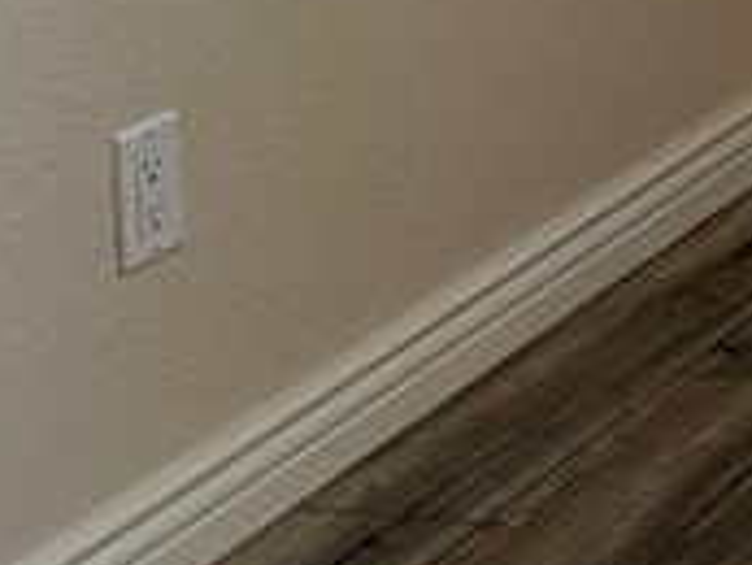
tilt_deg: -10.1
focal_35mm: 142
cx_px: 2108
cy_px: -413
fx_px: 3087
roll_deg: -1.7
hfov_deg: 10.6
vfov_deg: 10.0
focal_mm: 6.86
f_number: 1.78
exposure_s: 1/120
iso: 125
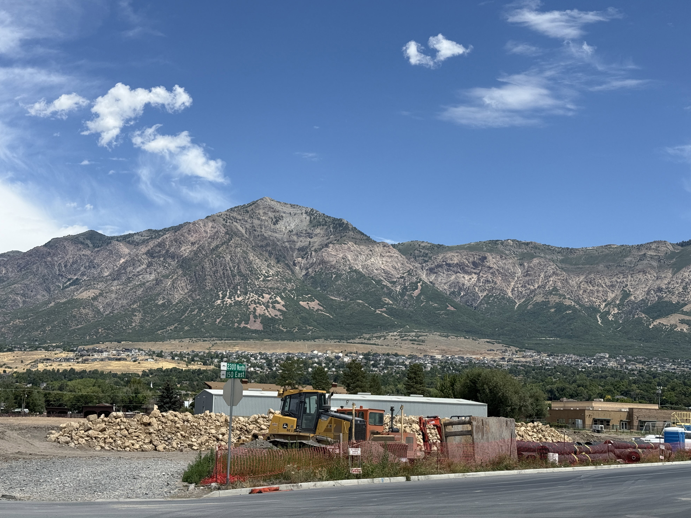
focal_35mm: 49
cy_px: 261
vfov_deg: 29.7
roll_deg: -2.4
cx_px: 343
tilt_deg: +9.8
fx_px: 978
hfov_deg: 38.9
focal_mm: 6.76
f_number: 1.78
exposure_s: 1/6536
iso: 80
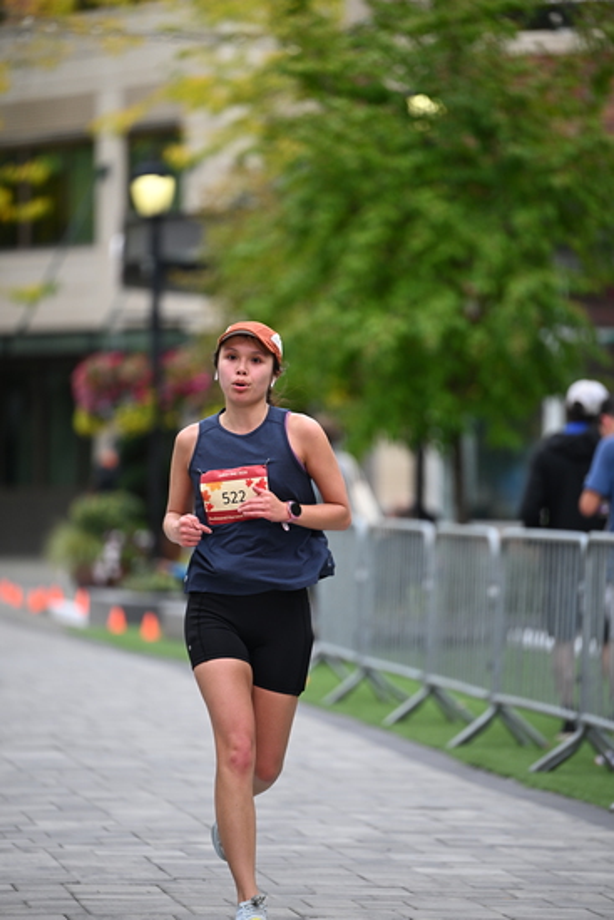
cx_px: 307
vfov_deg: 10.3
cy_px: 460
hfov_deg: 6.9
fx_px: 5113
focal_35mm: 200
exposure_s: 1/2000
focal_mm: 200
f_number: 2.8
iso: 640
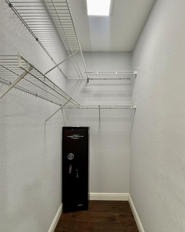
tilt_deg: -2.3
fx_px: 116
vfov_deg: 89.4
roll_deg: -0.4
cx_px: 97
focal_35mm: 17
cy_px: 127
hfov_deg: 76.9
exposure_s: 1/60
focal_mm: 2.22
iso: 200
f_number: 2.2
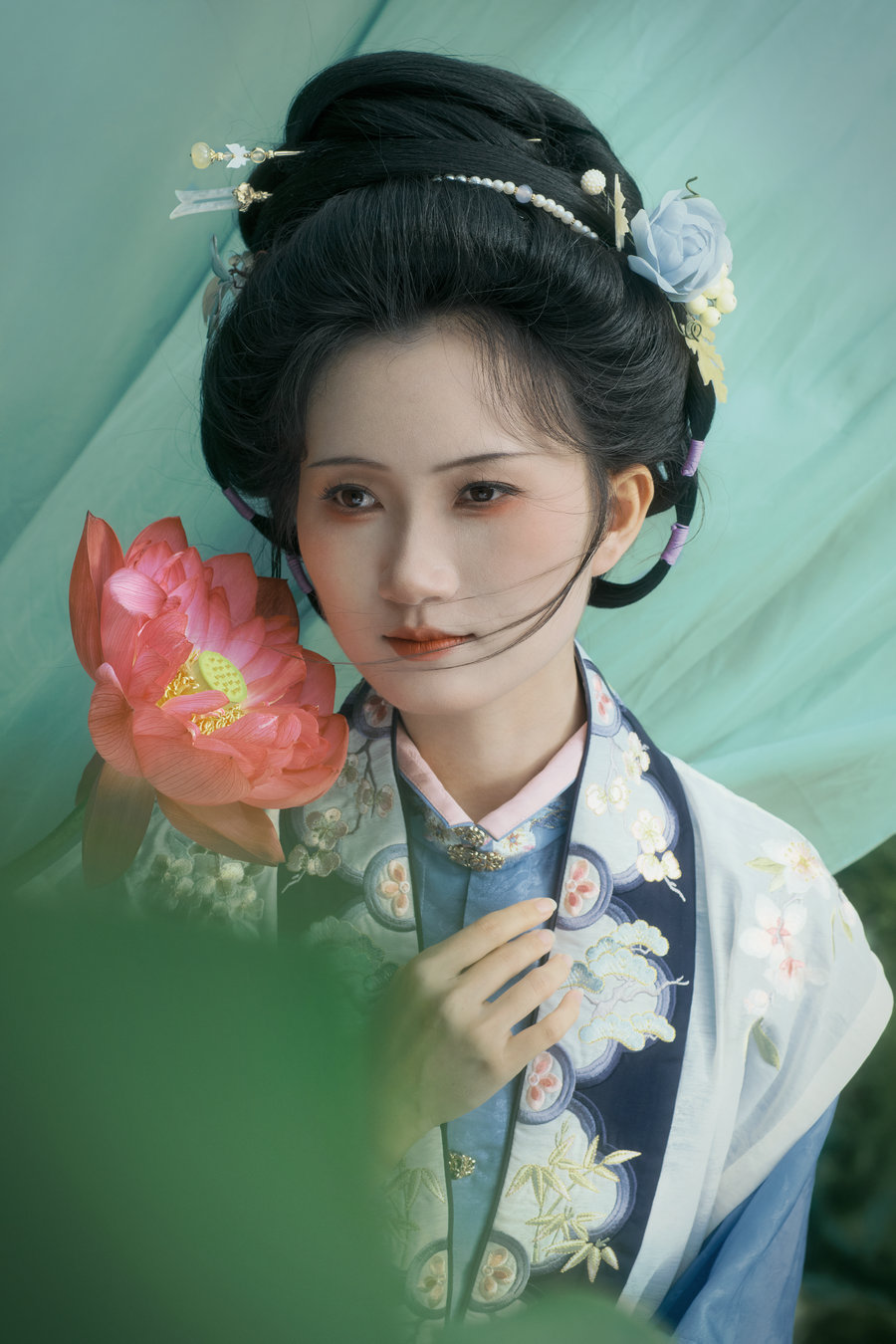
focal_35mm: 84
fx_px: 3136
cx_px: 448
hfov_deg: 16.3
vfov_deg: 24.2
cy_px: 672
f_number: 5
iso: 500
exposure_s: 1/640
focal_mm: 56
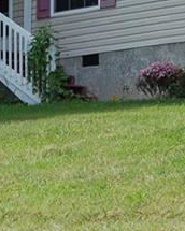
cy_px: 150
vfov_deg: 7.6
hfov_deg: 6.1
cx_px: 89
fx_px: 1738
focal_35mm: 254
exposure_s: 1/200
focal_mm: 38
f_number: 7.1
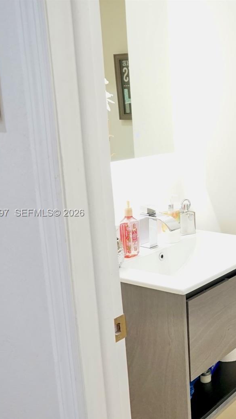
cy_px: 213
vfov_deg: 45.5
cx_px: 281
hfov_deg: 24.2
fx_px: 501
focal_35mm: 45
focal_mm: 19
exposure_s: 1/60
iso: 1600
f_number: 3.5
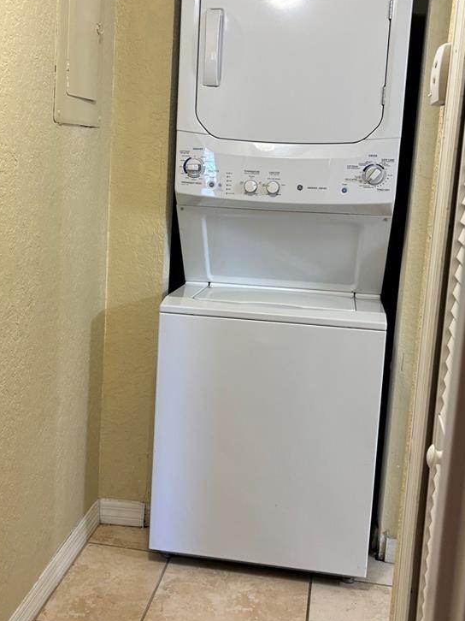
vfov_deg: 43.8
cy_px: 281
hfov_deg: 33.5
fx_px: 771
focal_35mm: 43
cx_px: 209
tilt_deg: -8.7
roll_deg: -4.2
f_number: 1.6
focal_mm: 5.96
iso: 80
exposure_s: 1/60
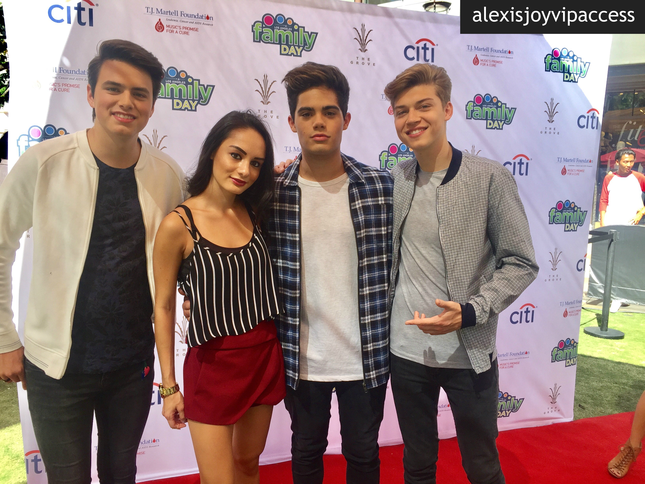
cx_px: 322
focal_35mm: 29
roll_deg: -1.8
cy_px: 242
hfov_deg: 61.7
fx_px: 540
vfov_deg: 48.2
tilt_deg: -8.5
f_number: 2.2
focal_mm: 4.15
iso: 32
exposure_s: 1/373
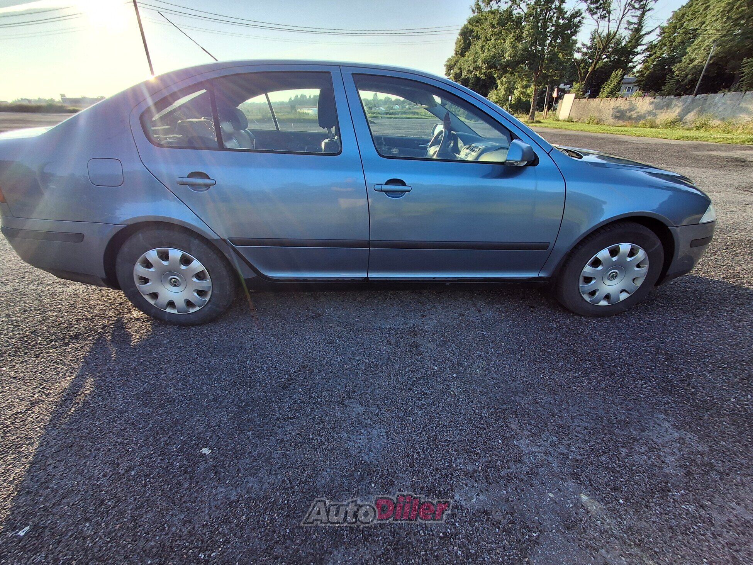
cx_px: 376
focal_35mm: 16
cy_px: 282
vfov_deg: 78.1
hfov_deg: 94.5
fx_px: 348
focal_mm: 1.64
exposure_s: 1/275
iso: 40
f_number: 2.2
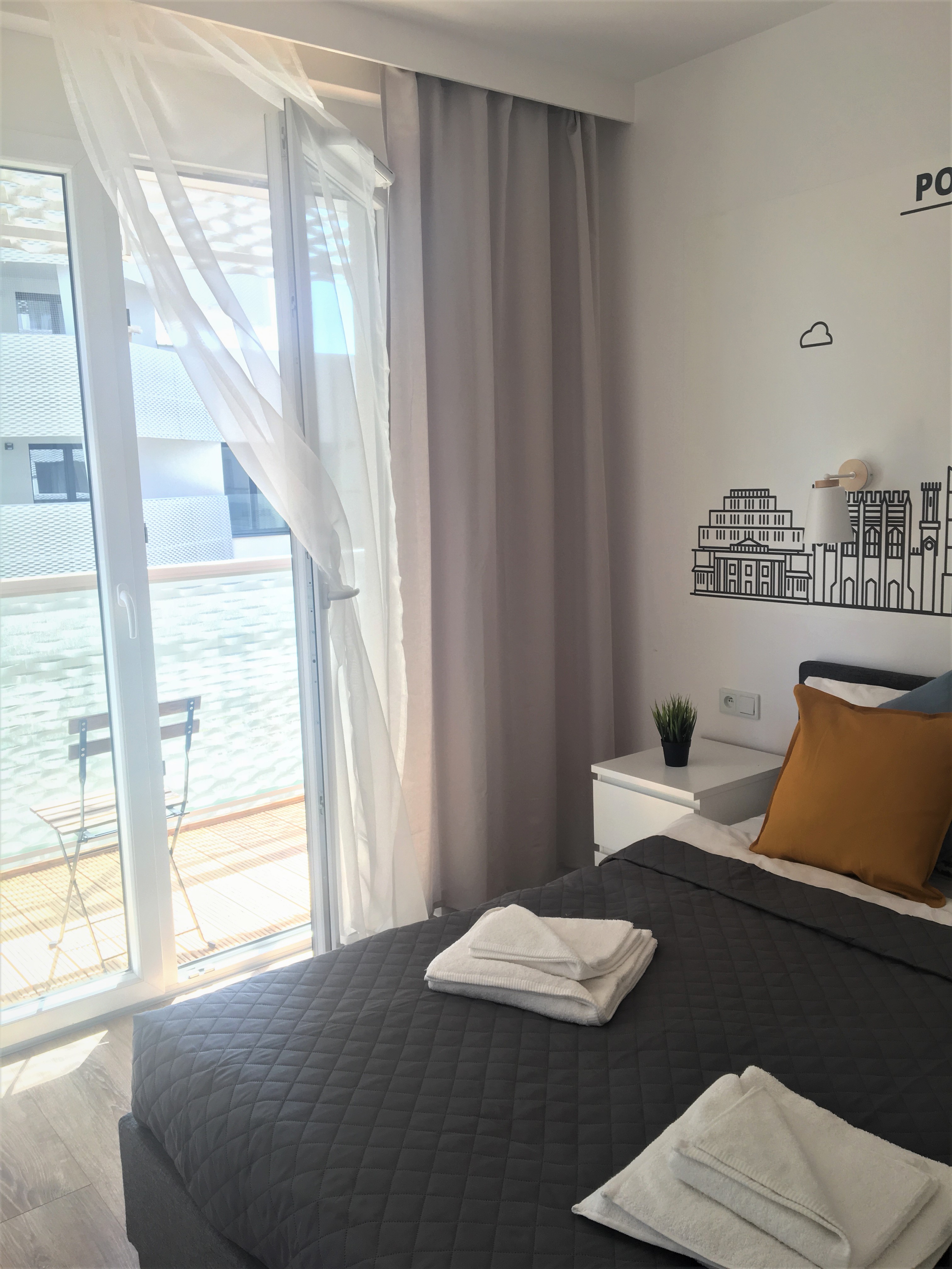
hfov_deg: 48.2
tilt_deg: -7.6
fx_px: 1063
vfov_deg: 61.7
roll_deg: +1.2
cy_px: 634
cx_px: 476
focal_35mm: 29
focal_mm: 4.15
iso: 25
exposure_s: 1/50
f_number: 2.2
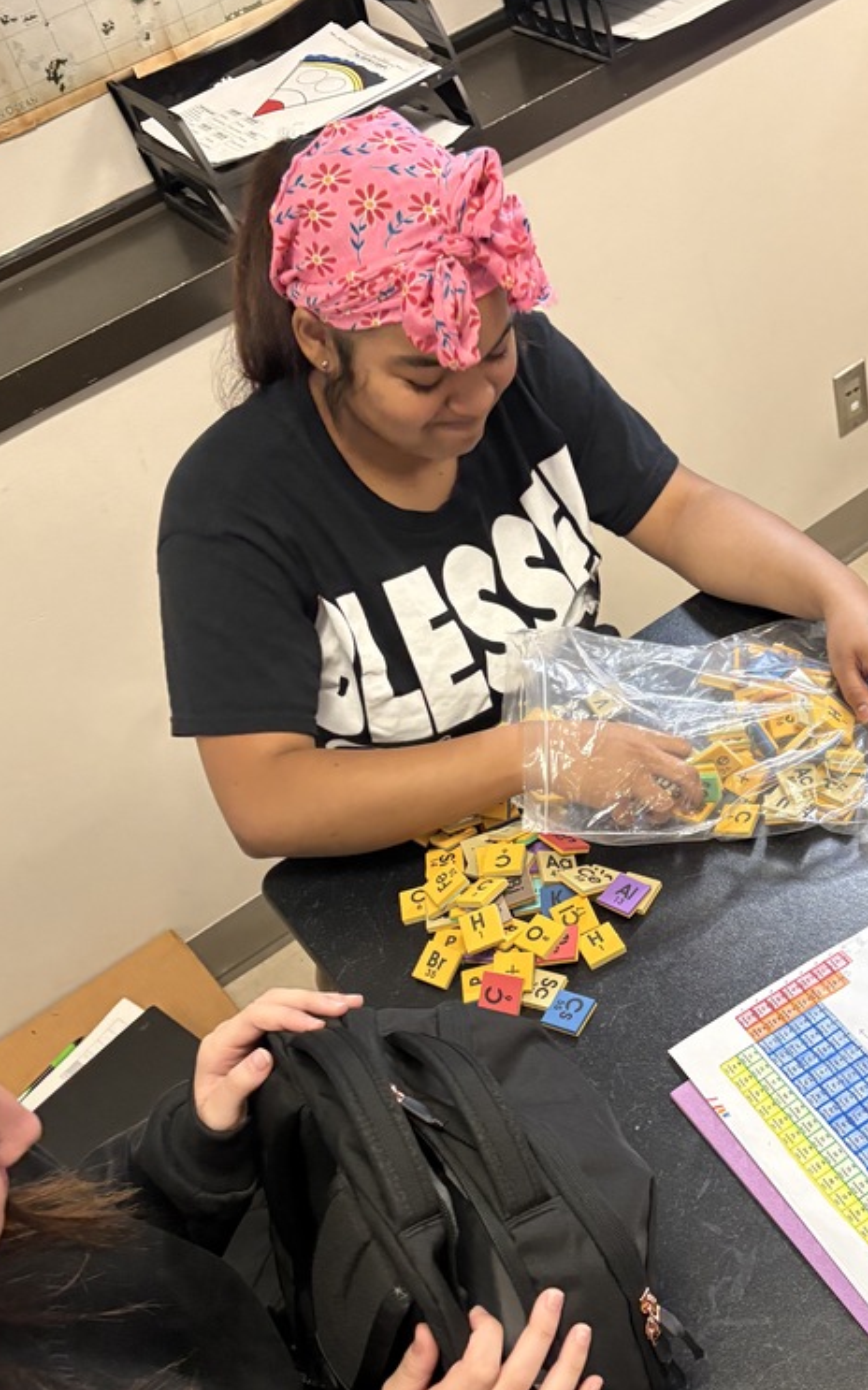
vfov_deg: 50.7
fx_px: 1439
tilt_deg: -49.1
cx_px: 672
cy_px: 911
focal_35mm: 38
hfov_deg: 32.8
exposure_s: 1/60
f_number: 1.6
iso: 320
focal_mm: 5.96
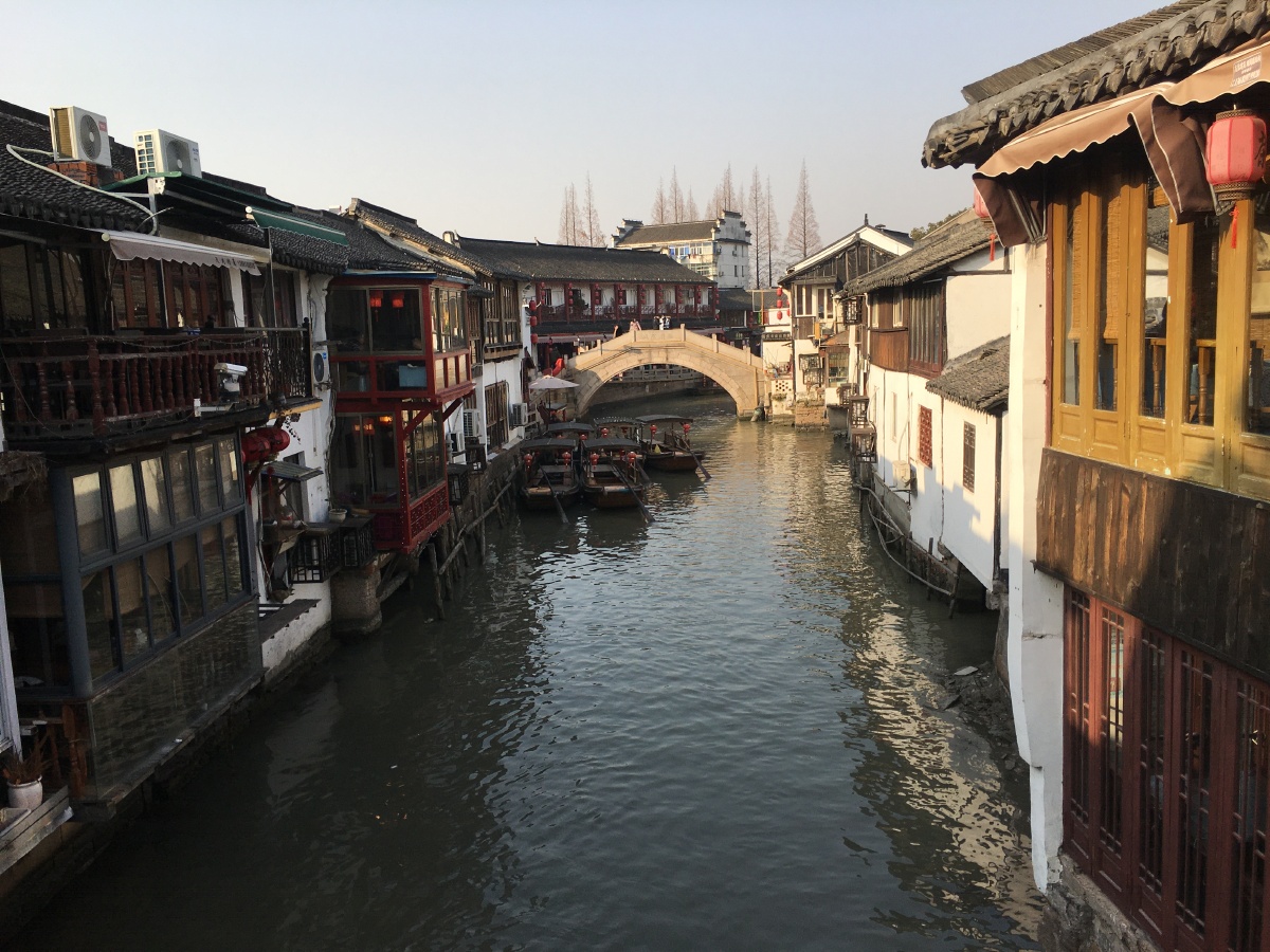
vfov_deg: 48.2
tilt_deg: -6.5
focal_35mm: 29
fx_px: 1064
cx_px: 635
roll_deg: +1.3
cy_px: 476
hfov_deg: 61.7
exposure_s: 1/1083
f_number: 2.2
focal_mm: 4.15
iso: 25
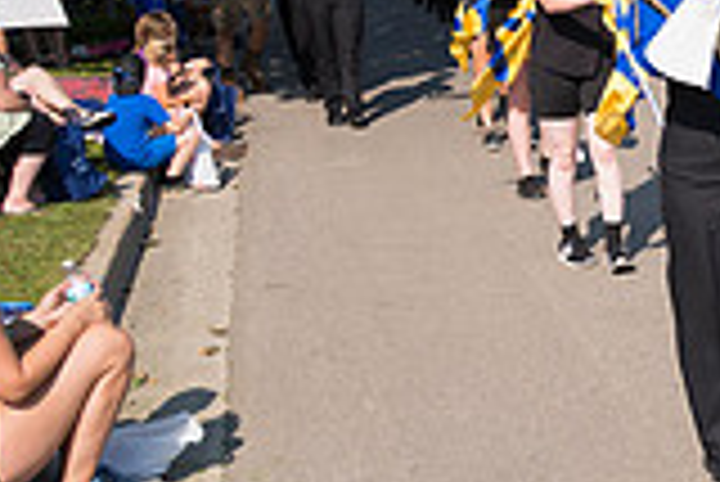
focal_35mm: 87
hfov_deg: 19.0
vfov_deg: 15.7
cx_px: 1215
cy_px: 133
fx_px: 1742
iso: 320
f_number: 6.3
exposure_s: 1/800
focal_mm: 24
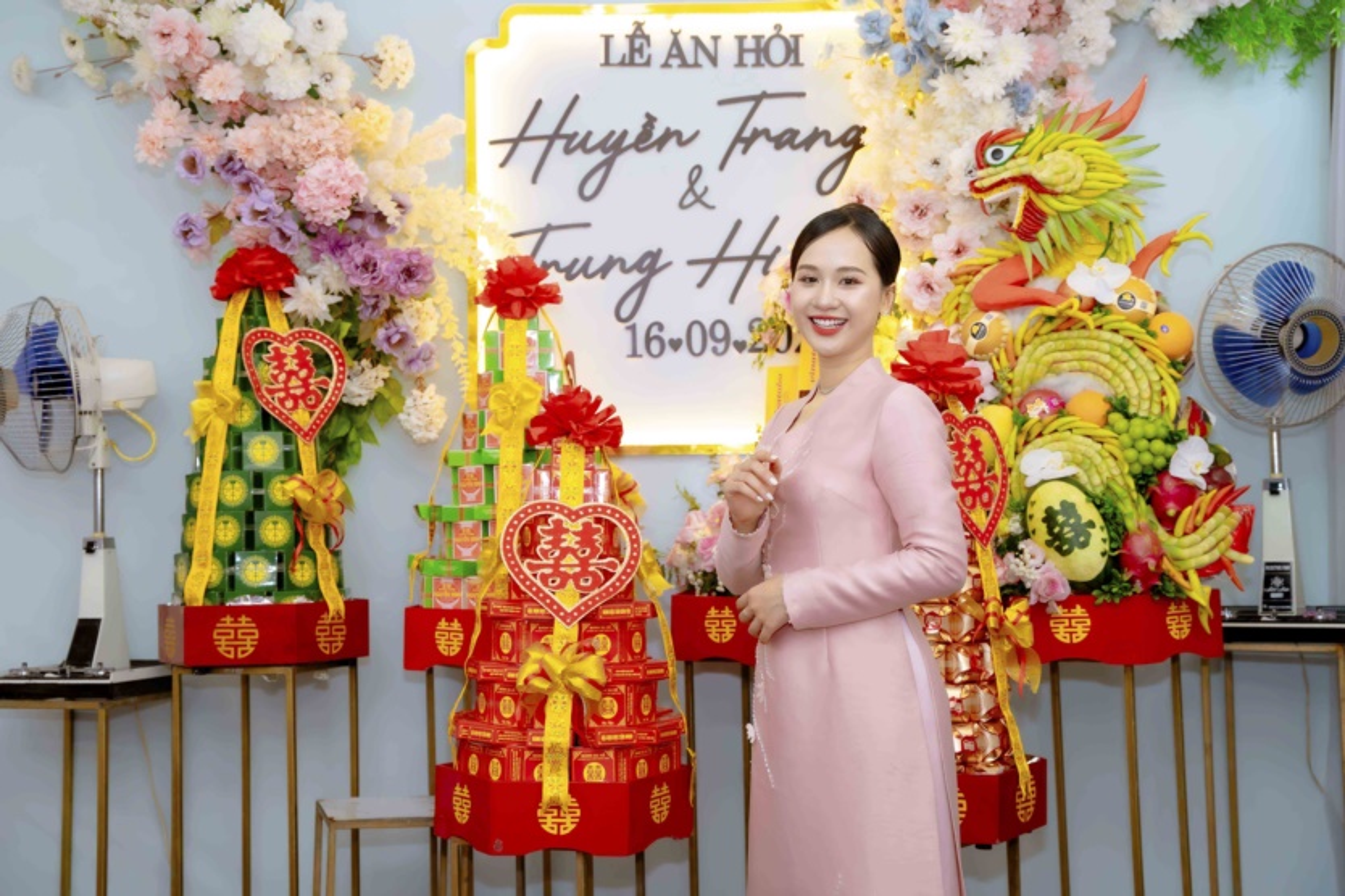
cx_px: 672
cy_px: 448
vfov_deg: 27.0
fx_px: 1864
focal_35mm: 50
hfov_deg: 39.7
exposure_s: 1/125
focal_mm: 49.9
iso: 800
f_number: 3.5
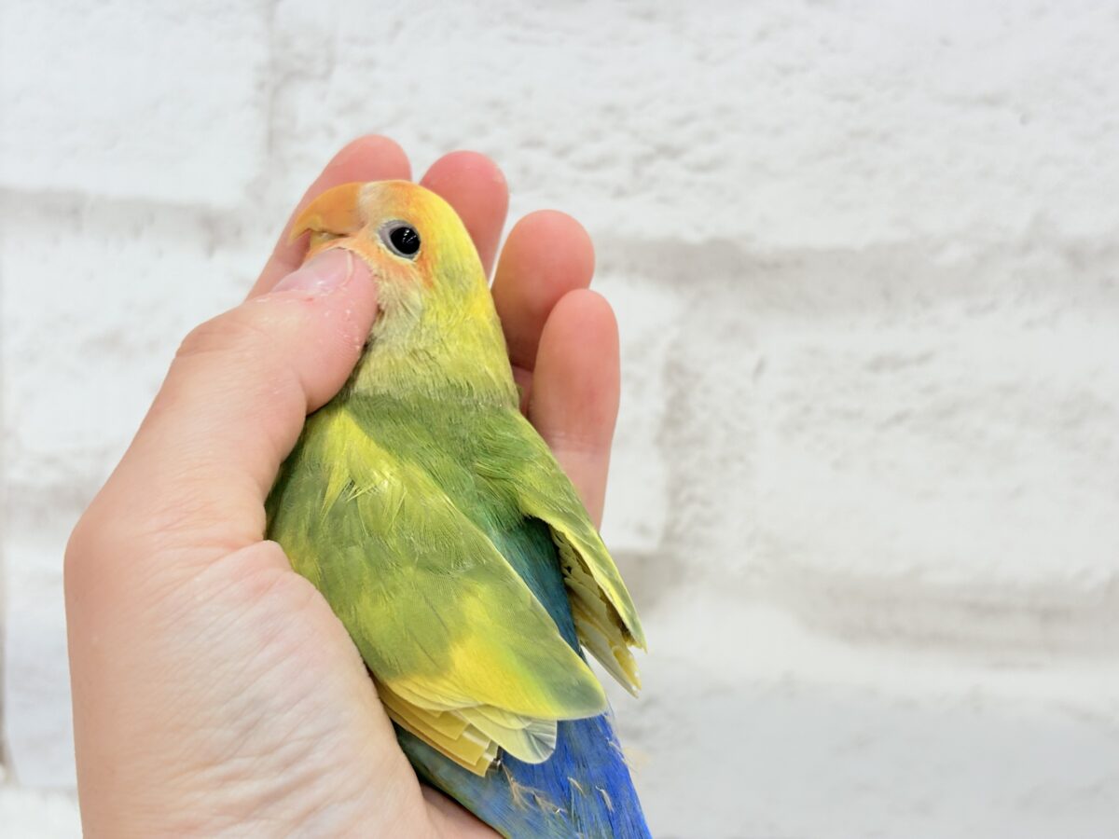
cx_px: 560
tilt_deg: -10.9
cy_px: 420
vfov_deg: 28.0
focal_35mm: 52
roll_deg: -1.8
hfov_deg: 36.8
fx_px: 1681
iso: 32
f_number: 1.6
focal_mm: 5.96
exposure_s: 1/50
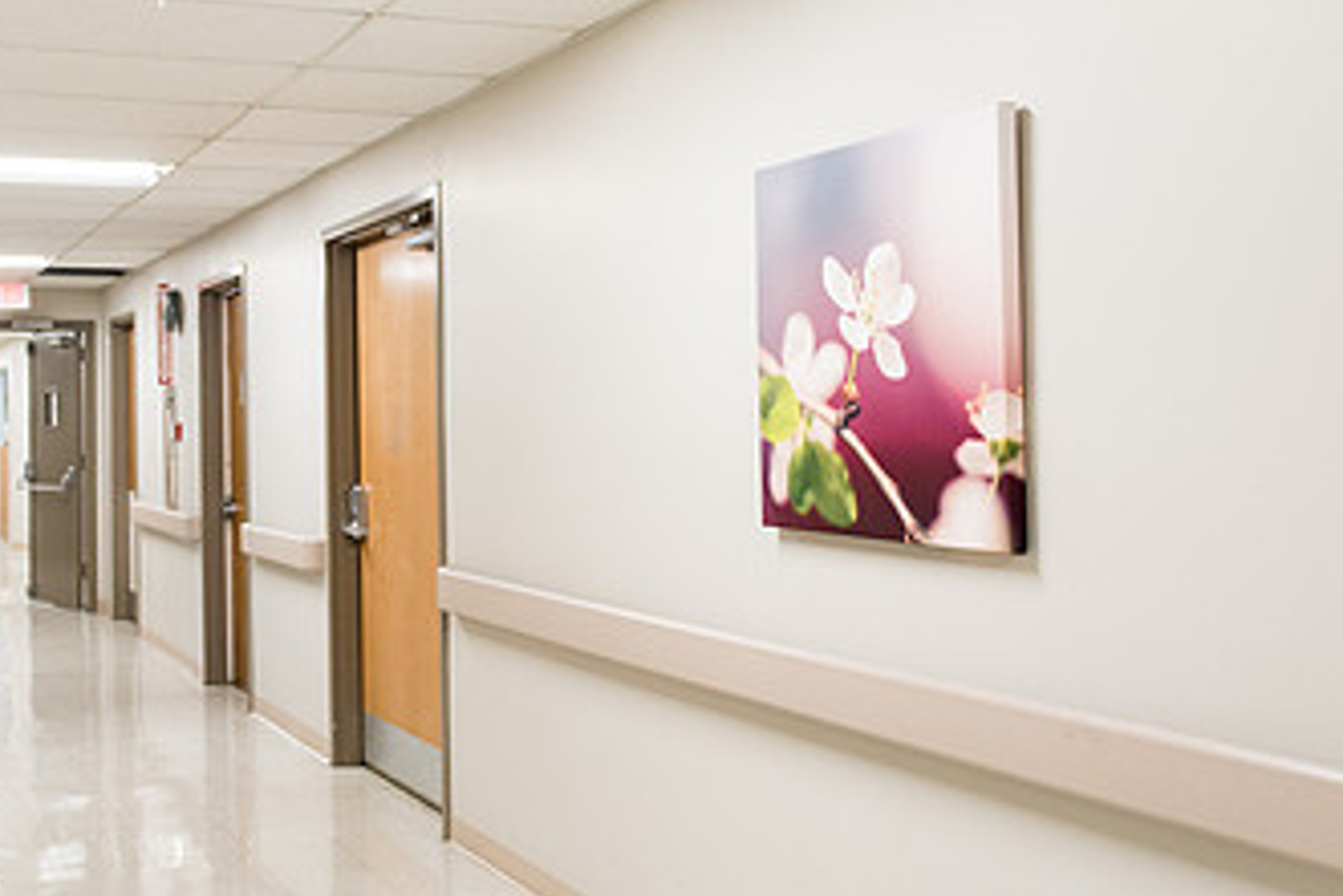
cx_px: 434
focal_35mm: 42
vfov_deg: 31.9
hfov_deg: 45.6
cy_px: 387
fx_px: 1567
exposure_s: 1/160
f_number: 2.8
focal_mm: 24
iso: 450
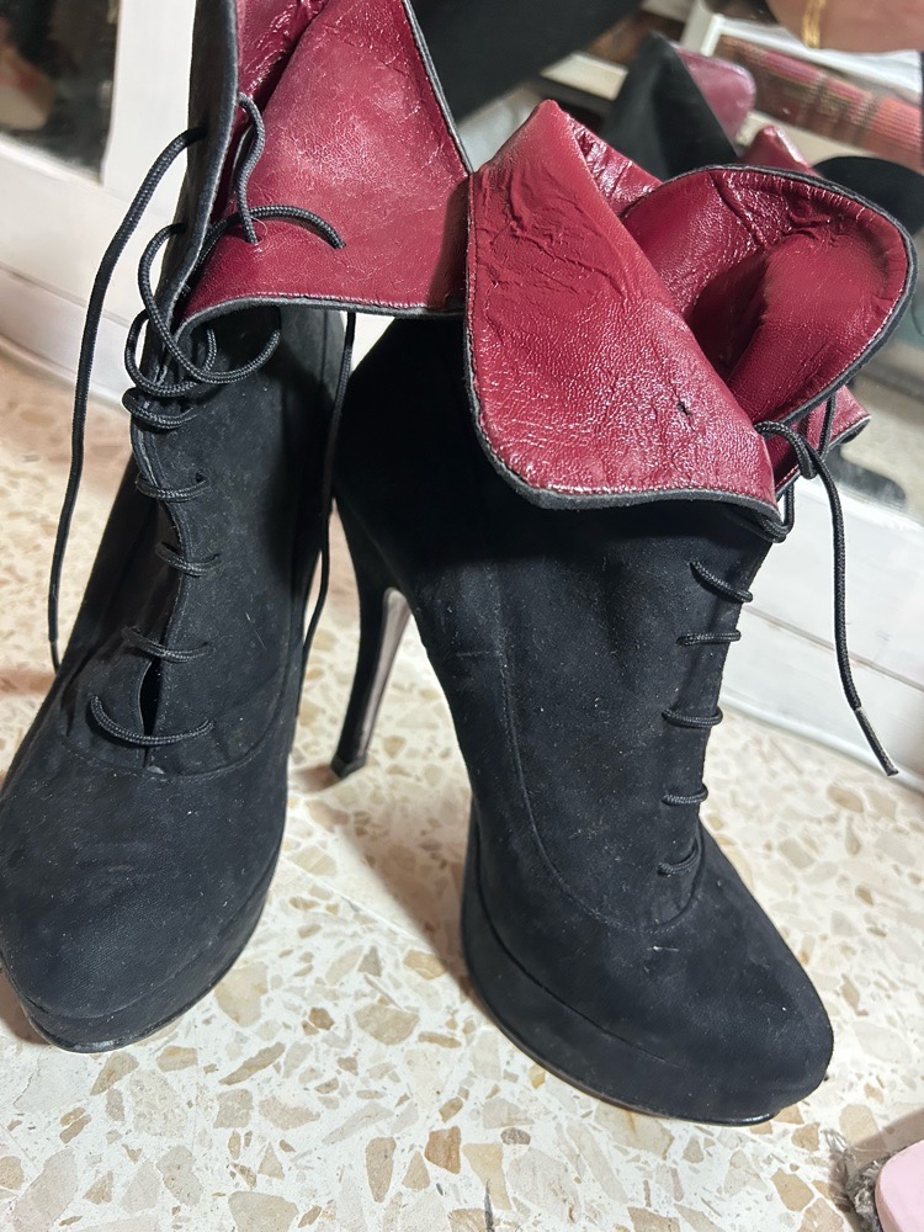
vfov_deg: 67.3
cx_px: 462
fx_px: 925
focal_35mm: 26
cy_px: 616
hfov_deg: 53.1
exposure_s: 1/50
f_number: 1.5
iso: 400
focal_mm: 5.7
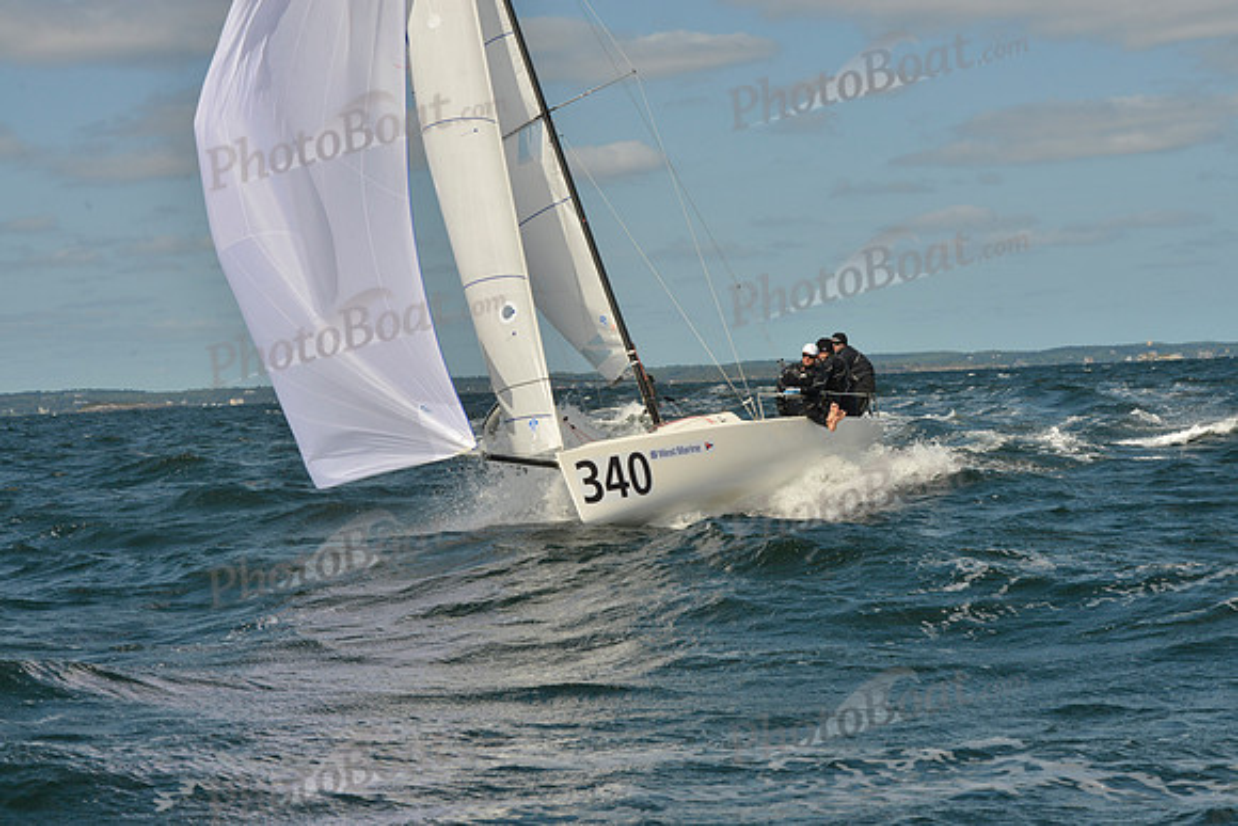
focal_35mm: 80
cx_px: 619
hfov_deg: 25.4
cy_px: 413
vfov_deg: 17.1
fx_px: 2752
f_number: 14
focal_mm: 80
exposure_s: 1/1000
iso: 400
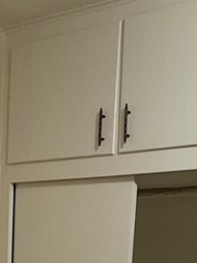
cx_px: 113
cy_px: 498
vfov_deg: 14.5
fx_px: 889
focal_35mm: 117
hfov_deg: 12.6
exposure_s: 1/60
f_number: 1.8
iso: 125
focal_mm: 3
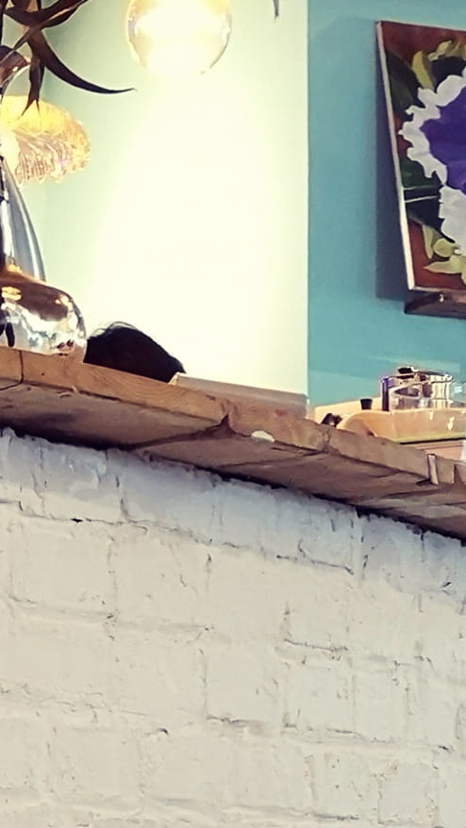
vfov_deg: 15.5
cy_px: 1039
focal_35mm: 133
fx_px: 2921
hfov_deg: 9.0
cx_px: -113
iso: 400
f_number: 1.8
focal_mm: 3.95
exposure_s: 1/25
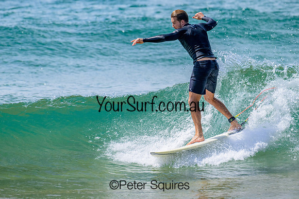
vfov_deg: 1.8
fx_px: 6199
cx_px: 141
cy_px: 82
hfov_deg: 2.8
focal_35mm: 746
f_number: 11
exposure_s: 1/2000
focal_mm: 610
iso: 1250
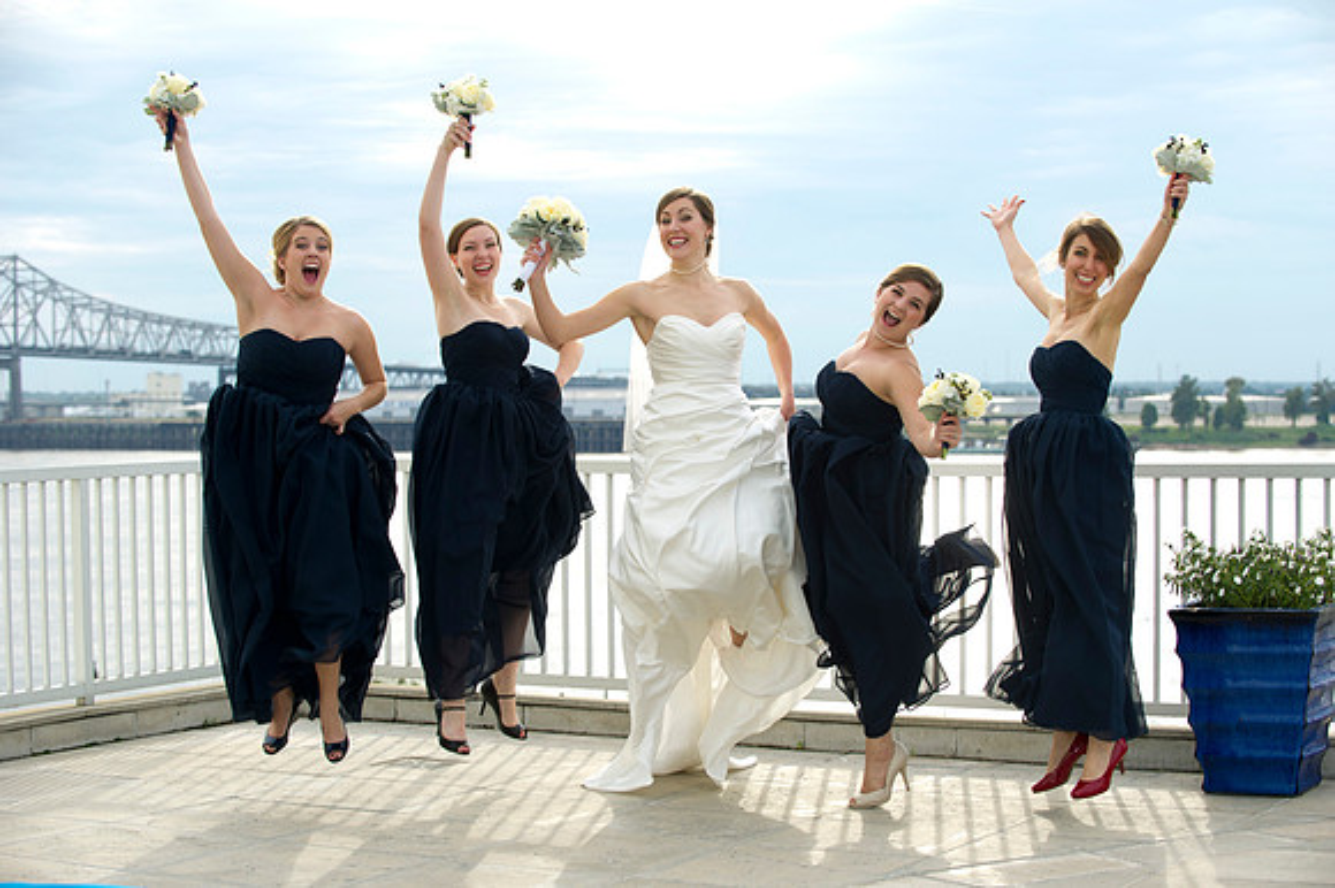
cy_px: 444
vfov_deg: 18.2
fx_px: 2780
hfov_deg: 27.0
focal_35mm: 75
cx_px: 668
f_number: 4
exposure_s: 1/250
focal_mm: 75
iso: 200
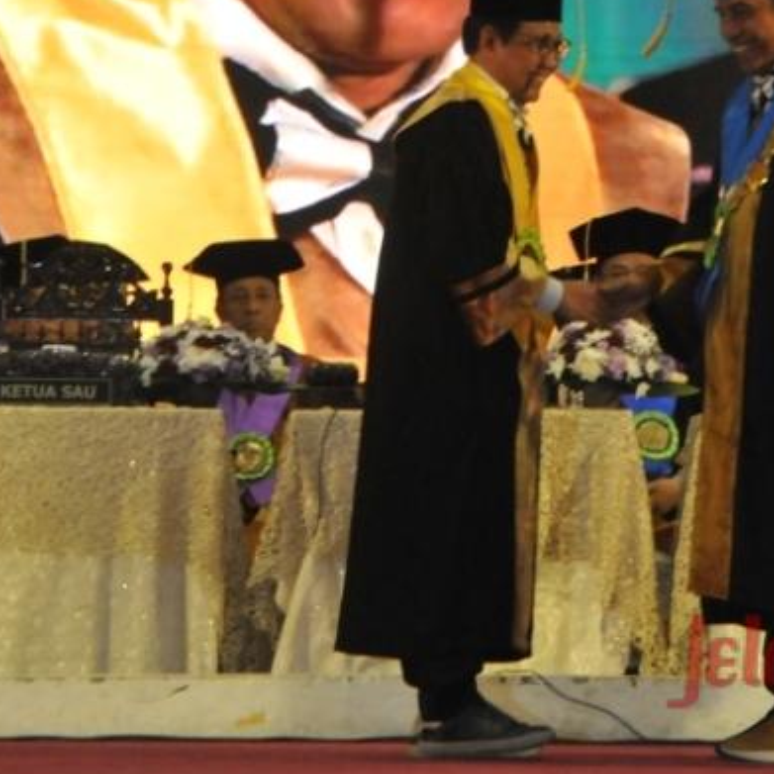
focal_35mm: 211
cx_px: 522
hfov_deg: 8.3
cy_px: 203
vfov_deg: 8.3
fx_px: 5338
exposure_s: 1/80
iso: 1600
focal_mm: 70
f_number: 5
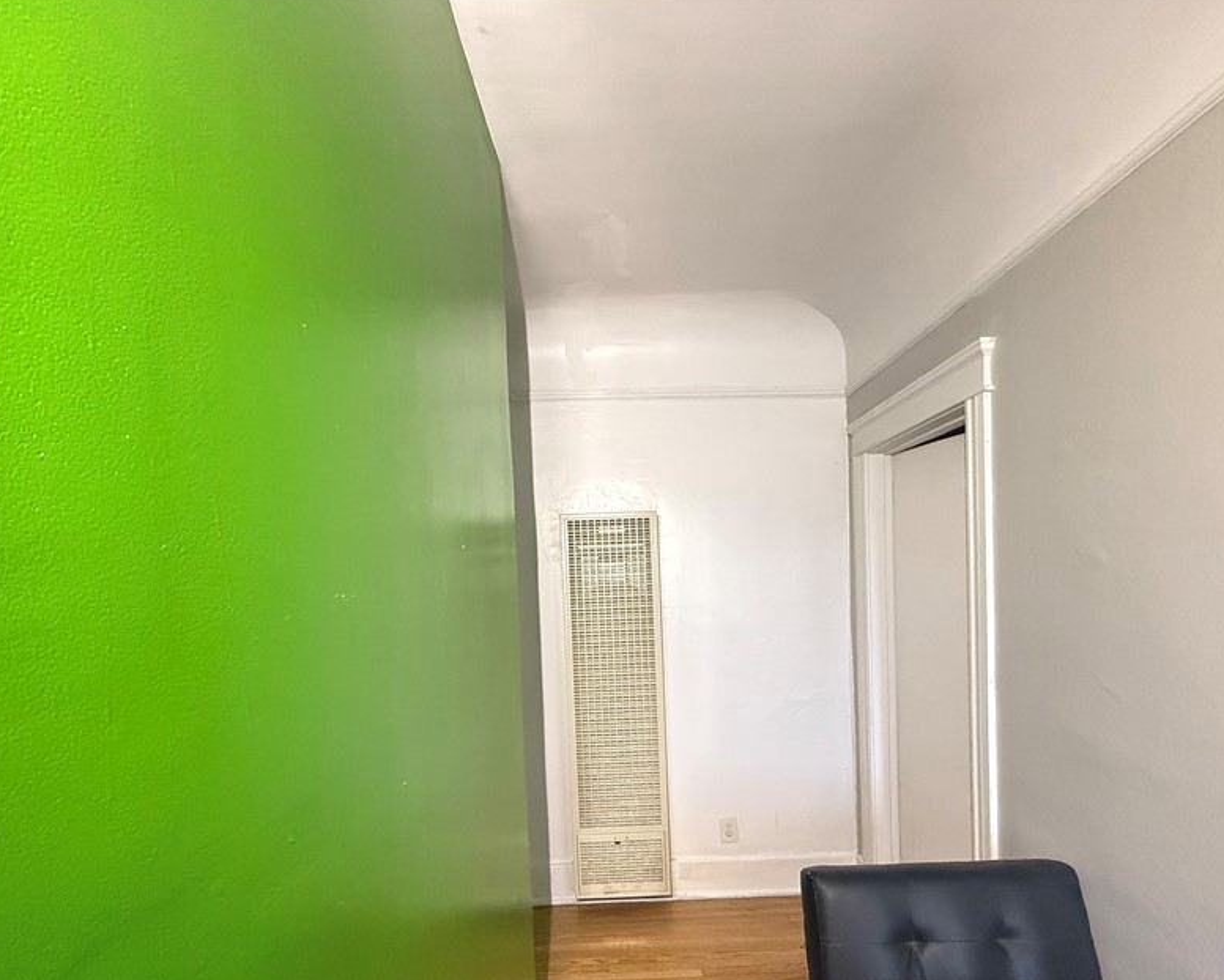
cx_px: 636
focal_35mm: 18
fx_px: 652
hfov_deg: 86.3
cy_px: 596
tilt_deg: -1.5
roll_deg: +1.7
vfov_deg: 72.9
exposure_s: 1/60
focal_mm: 2.22
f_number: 2.2
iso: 800
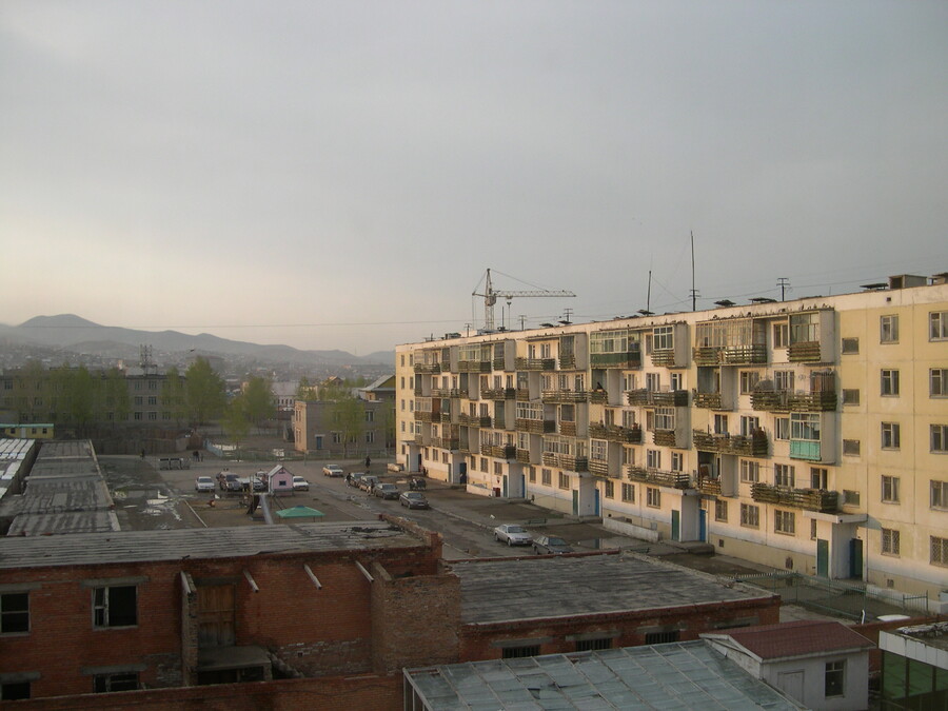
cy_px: 356
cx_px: 474
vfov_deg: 37.7
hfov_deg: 49.0
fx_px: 1041
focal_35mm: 38
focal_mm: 8
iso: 100
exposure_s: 1/449
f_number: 2.8
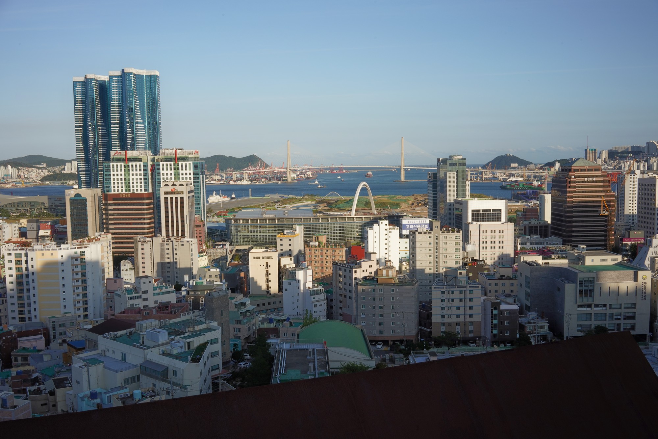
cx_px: 329
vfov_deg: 37.9
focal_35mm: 35
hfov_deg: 54.4
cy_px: 220
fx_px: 640
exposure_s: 1/125
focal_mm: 35
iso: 400
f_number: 20
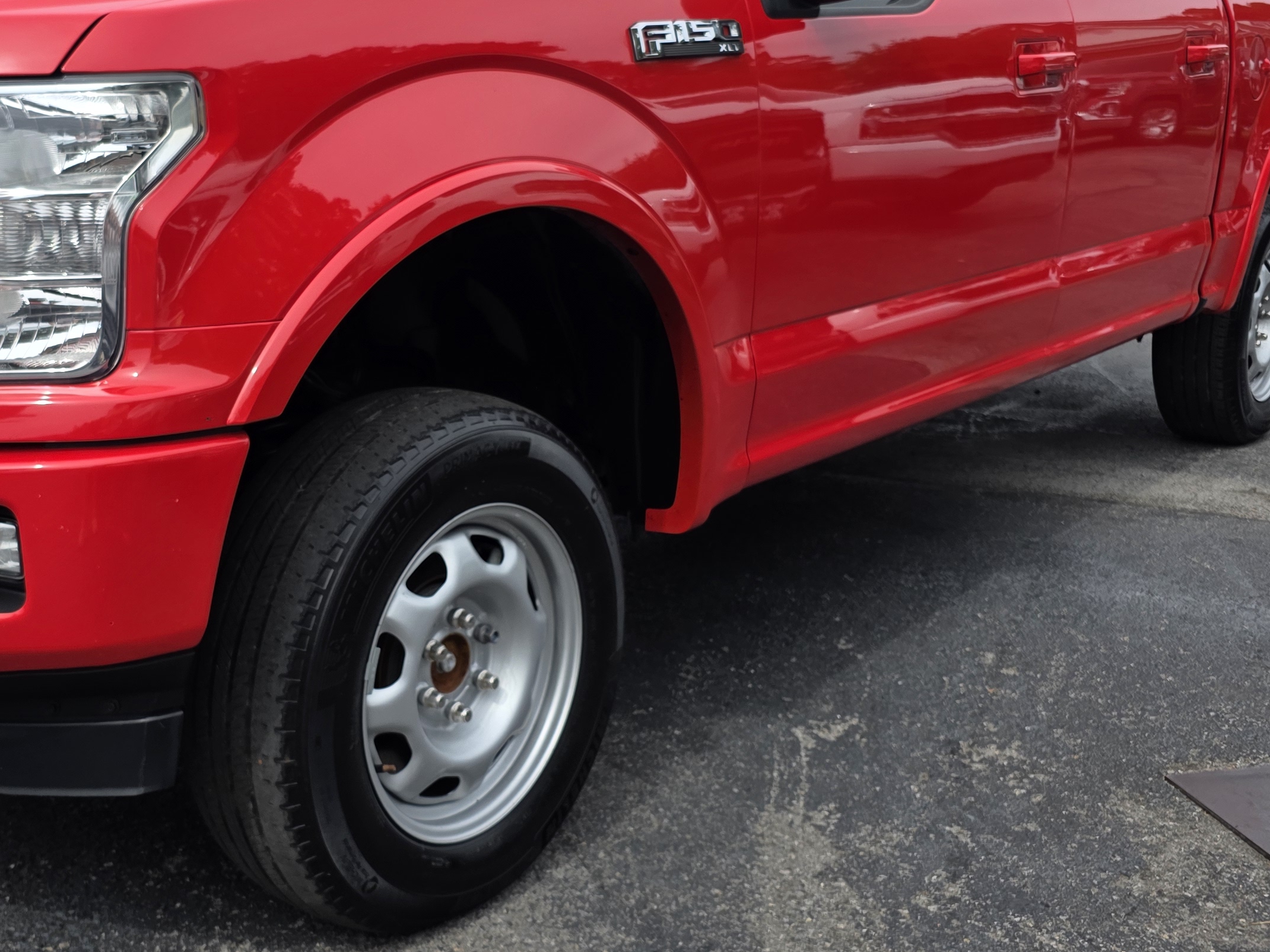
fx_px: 1578
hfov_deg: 43.0
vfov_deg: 33.6
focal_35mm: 43
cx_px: 389
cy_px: 422
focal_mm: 6.3
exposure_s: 1/3318
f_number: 1.7
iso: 80
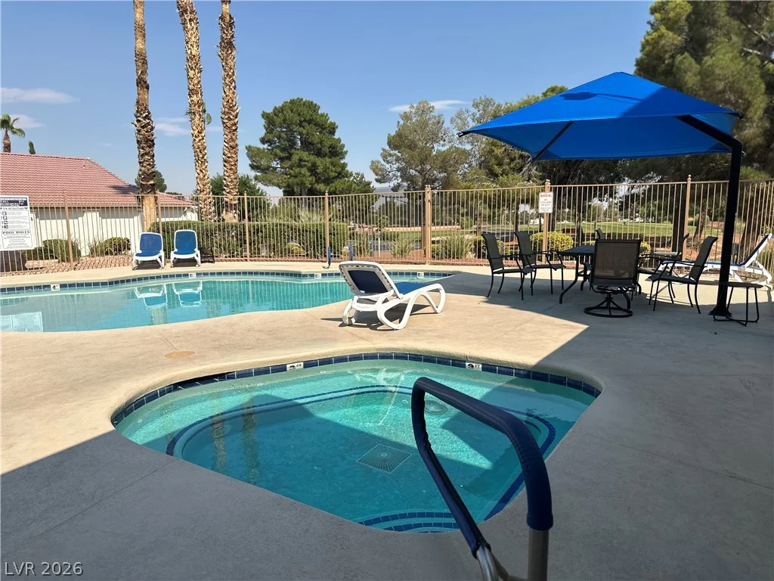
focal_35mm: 24
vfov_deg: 56.8
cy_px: 290
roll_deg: +1.1
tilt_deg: -8.1
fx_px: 537
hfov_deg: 71.6
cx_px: 387
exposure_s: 1/5848
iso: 80
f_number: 1.78
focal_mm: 6.86
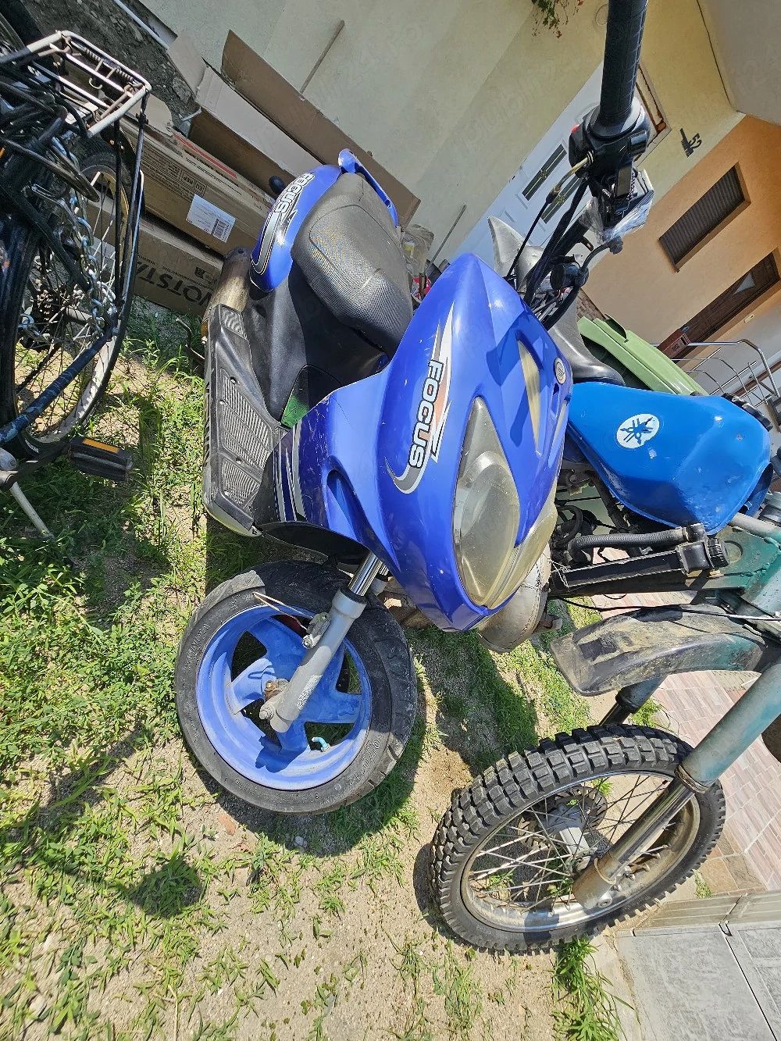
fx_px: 391
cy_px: 520
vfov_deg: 106.2
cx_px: 390
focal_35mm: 13
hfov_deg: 89.9
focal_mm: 2.2
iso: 50
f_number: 2.2
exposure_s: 1/1667
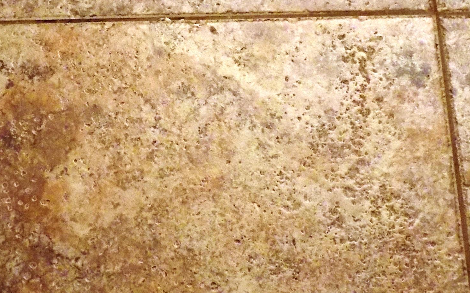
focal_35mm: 141
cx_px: 162
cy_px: 33
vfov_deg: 9.3
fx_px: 1806
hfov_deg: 14.8
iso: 400
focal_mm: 11.5
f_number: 4.1
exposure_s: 1/25
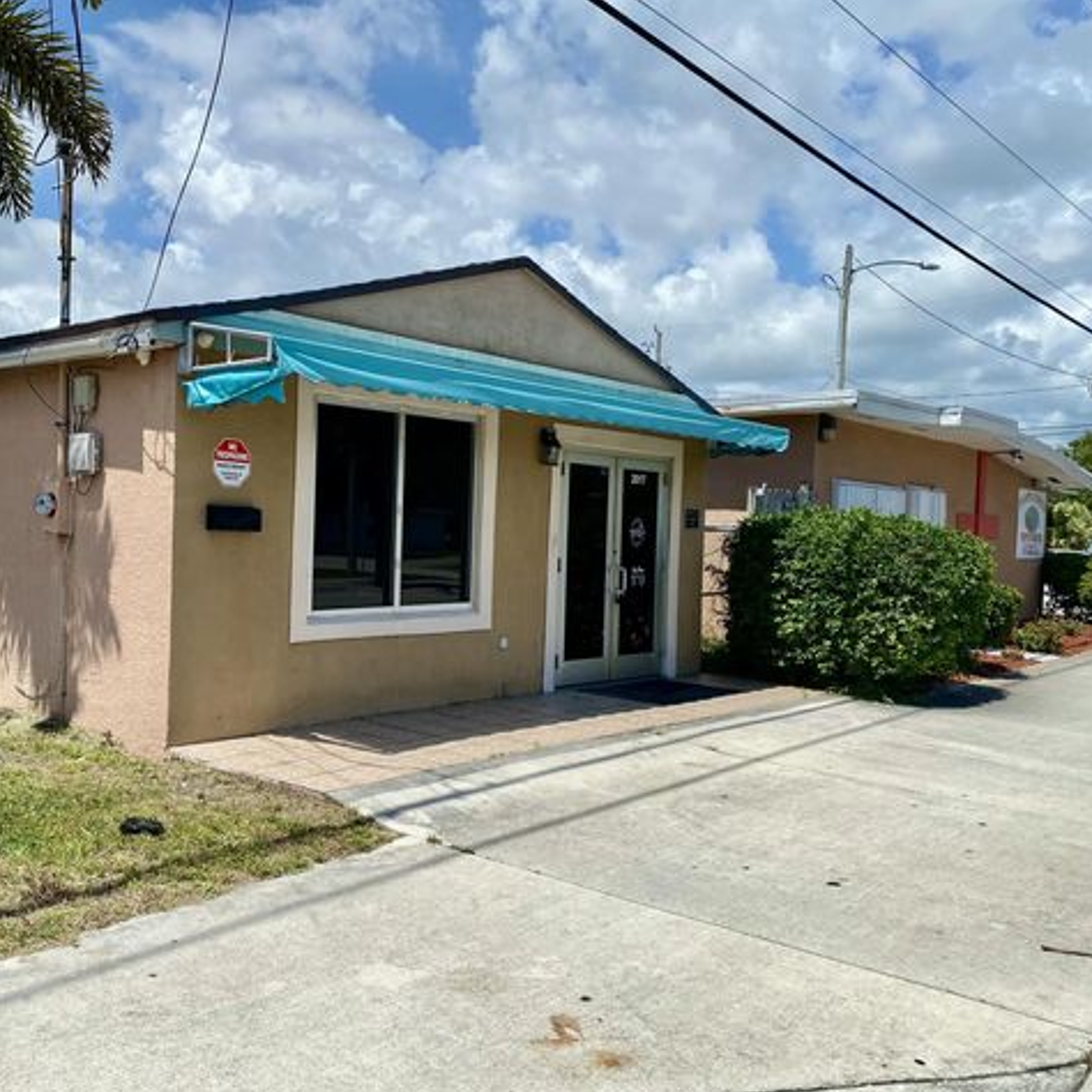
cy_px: 551
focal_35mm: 31
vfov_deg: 52.5
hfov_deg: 51.5
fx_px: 1106
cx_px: 362
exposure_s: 1/4274
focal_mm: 4.25
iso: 32
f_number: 1.8
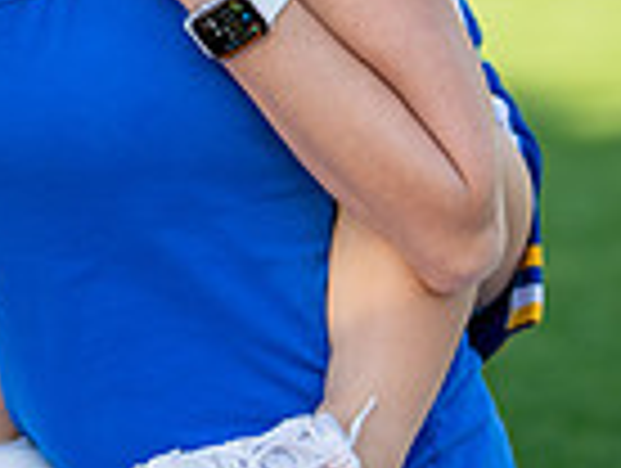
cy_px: -104
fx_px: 4403
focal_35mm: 245
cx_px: 165
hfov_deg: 8.1
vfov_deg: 6.0
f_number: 1.2
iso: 100
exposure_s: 1/3200
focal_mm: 50
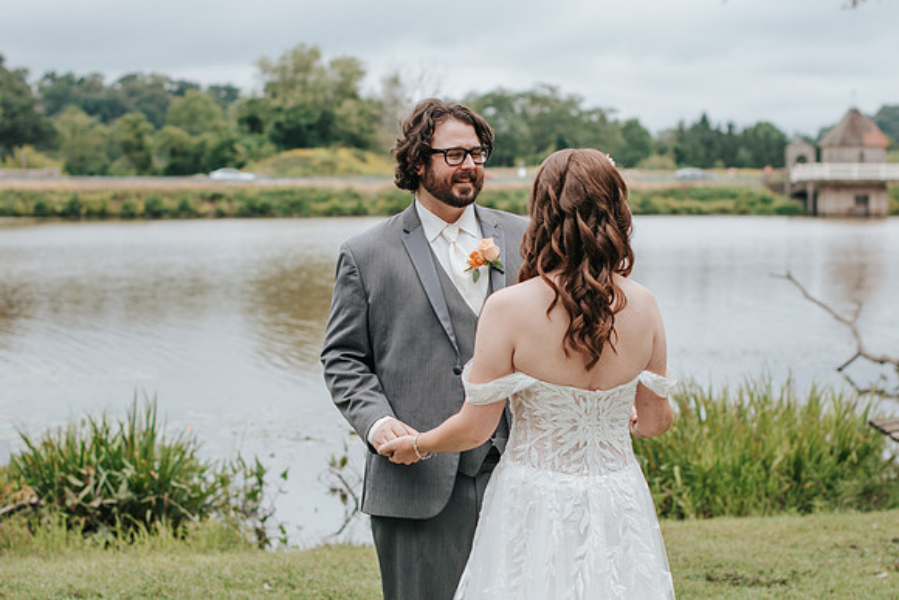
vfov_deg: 18.2
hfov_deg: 27.0
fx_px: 1873
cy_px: 300
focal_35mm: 75
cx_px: 450
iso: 200
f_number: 2.8
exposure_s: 1/1250
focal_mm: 50
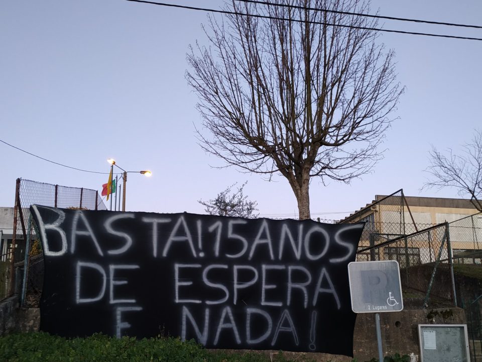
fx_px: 334
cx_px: 241
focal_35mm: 24
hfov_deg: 71.6
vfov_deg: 56.8
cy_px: 181
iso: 100
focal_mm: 3.94
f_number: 1.9
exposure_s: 1/50
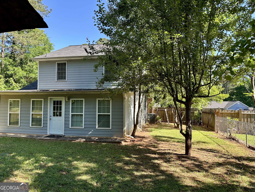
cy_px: 96
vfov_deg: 56.8
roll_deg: -0.4
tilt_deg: +2.7
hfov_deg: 71.6
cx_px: 128
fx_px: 177
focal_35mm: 24
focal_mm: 6.86
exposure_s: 1/567
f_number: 1.78
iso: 80
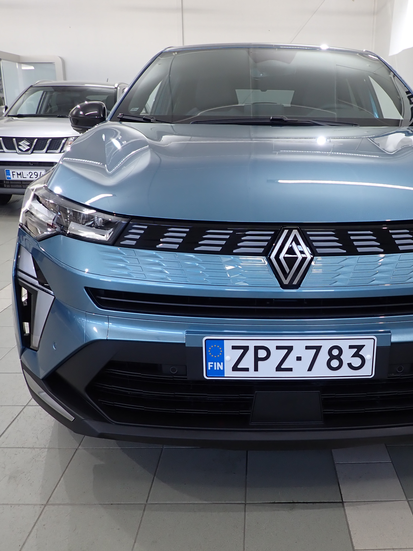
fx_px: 541
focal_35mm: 34
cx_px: 284
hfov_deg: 41.1
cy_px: 275
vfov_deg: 54.0
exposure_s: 1/60
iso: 100
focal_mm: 4.5
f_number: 2
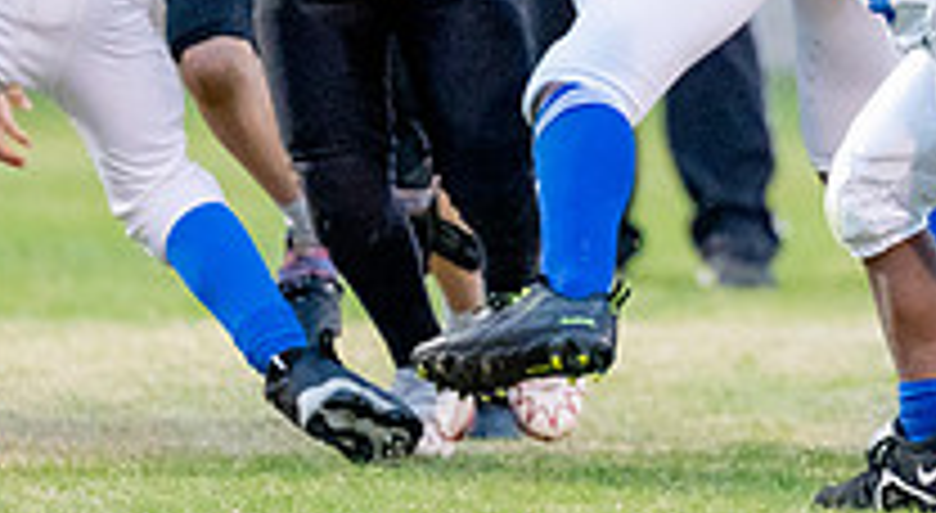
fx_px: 21806
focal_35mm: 884
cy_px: -104
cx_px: 1001
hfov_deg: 2.5
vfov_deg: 1.3
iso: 4000
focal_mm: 200
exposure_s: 1/1250
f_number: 2.8
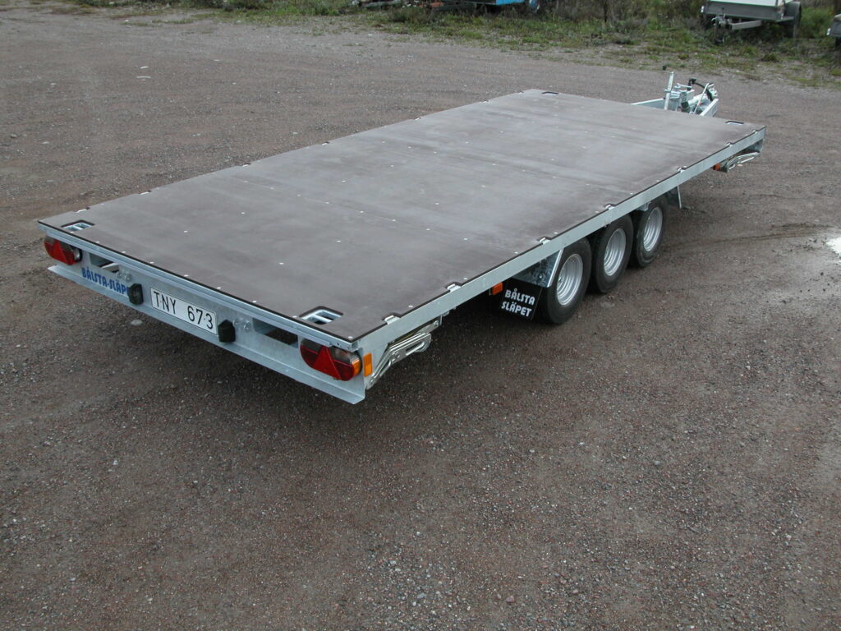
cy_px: 316
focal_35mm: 34
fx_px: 826
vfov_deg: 41.8
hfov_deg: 54.0
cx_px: 420
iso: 100
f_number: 4.5
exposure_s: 1/130
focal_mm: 8.9
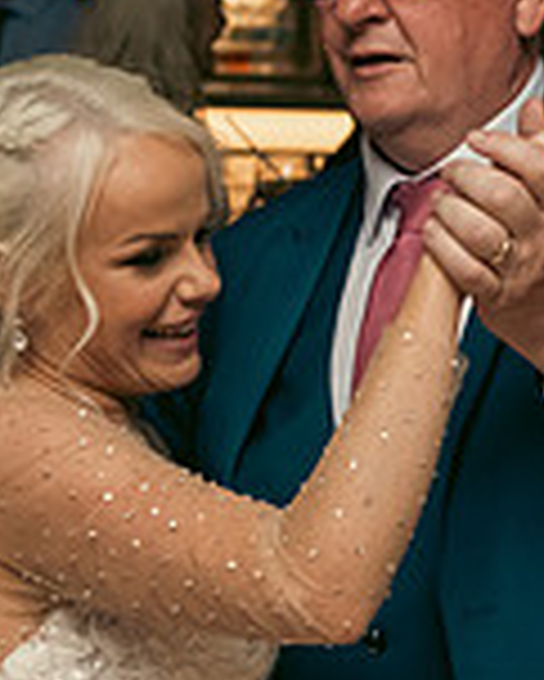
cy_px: 308
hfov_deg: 10.2
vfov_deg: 12.8
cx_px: 400
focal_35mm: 151
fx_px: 3036
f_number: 3.5
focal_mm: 42
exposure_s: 1/160
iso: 800
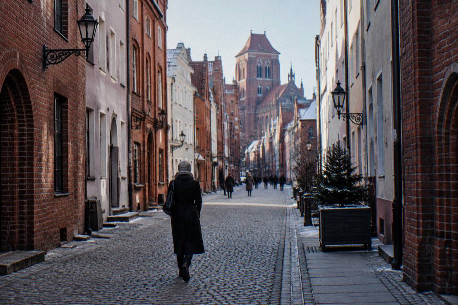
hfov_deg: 54.4
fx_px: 445
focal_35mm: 35
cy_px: 152
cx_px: 229
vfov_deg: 37.8
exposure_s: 1/500
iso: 320
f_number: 6.3
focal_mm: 35
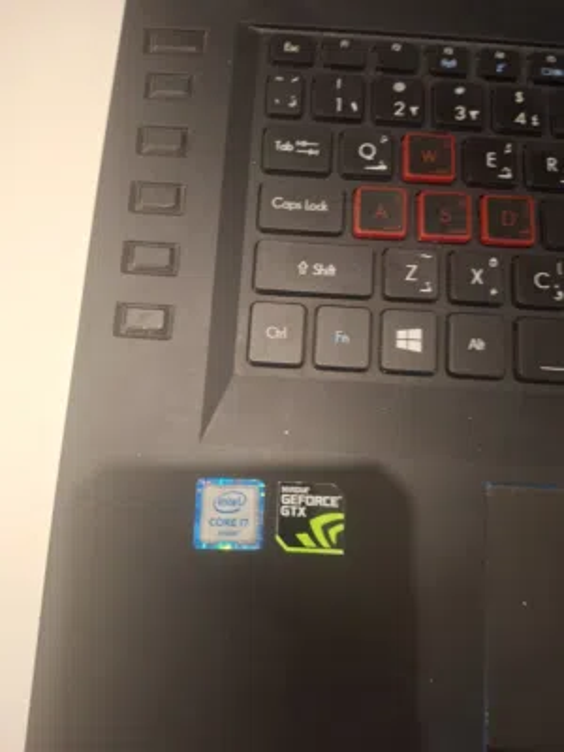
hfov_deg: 58.9
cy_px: 376
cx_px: 282
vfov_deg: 73.9
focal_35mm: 23
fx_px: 500
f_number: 1.8
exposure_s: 1/24
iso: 400
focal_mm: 5.54
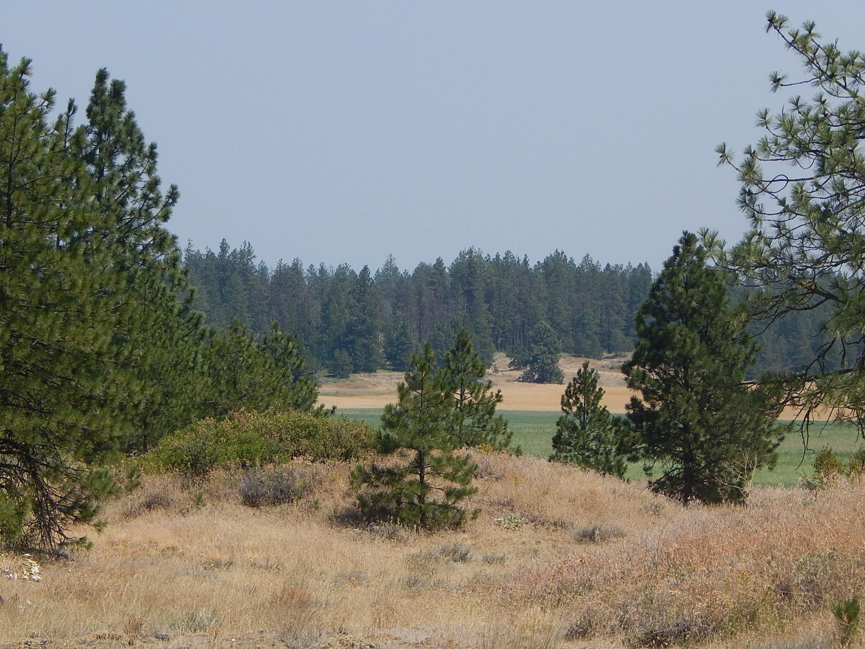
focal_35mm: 209
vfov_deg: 7.1
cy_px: 324
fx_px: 5223
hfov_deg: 9.5
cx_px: 432
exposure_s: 1/800
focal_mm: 37.1
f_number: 5.4
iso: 125
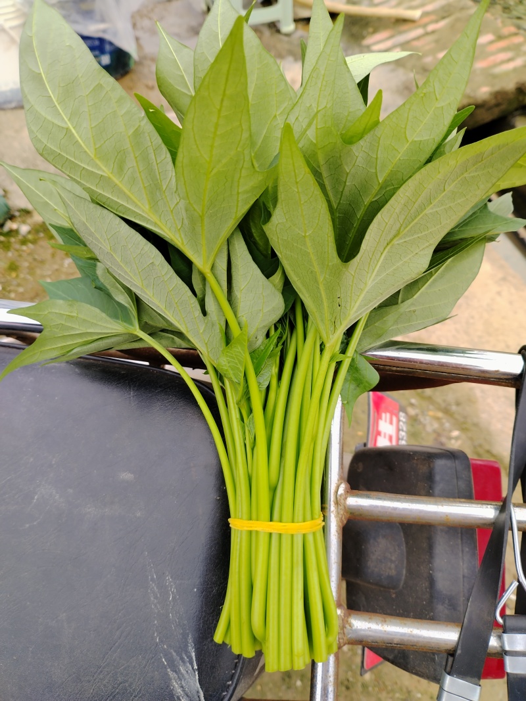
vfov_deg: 67.3
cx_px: 263
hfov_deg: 53.1
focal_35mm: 26
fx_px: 527
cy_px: 350
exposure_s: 1/100
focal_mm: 4.26
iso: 78
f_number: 1.8
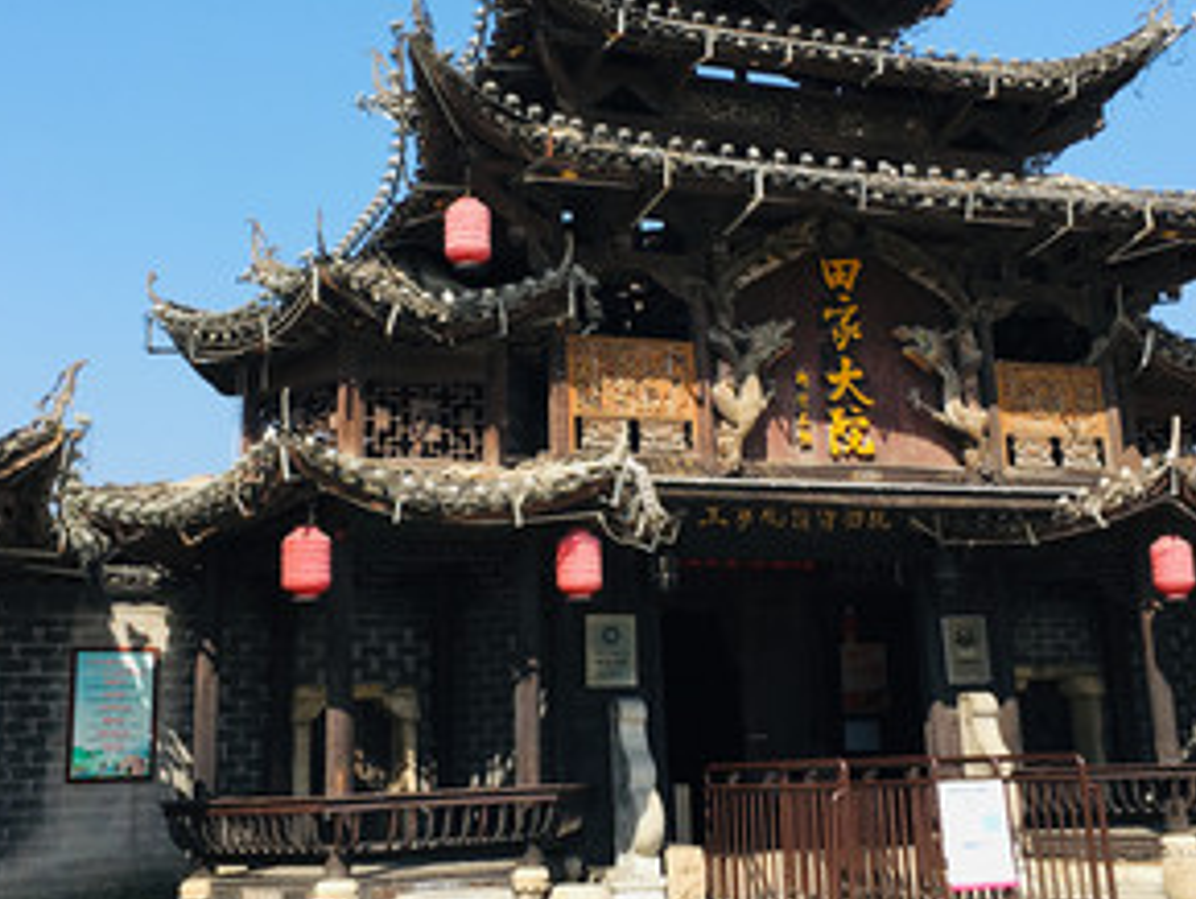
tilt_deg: +14.9
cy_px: 371
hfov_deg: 39.6
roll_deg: +1.4
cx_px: 602
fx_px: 1660
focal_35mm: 48
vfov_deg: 30.2
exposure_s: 1/725
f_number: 2.2
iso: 25
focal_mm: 4.15
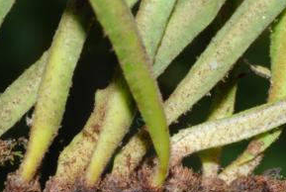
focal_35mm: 218
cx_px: 165
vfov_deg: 6.3
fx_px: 1735
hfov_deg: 9.4
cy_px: 198
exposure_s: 1/60
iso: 200
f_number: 22
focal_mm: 70
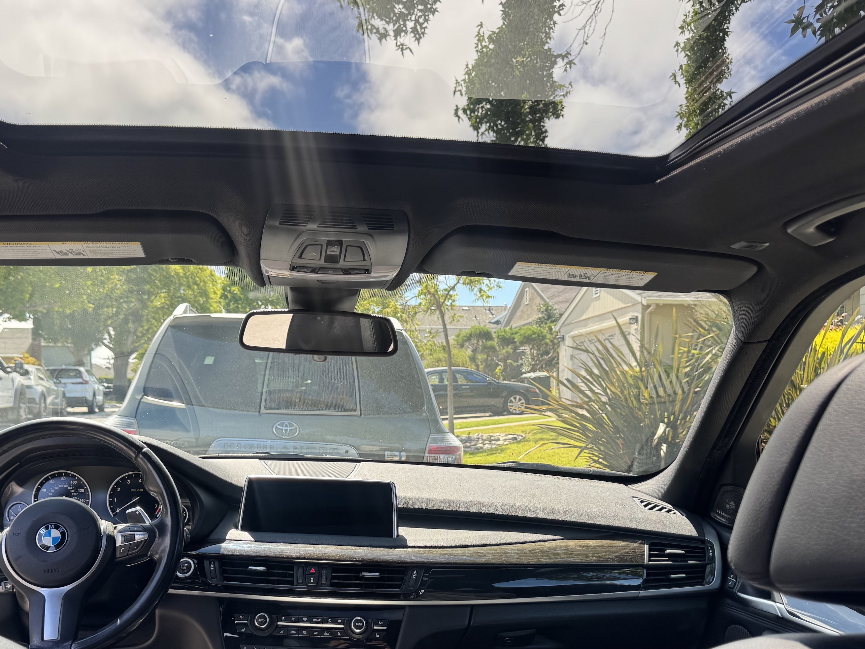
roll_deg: -0.5
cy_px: 450
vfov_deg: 41.1
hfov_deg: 53.5
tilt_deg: -2.7
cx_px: 342
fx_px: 850
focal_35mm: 34
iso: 80
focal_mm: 6.76
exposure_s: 1/572
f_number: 1.78
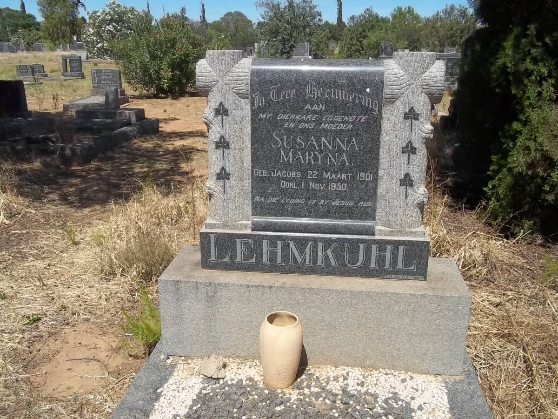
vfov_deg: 44.2
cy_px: 210
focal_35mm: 32
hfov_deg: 56.8
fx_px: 516
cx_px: 279
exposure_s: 1/500
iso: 80
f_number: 5.5
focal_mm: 5.7
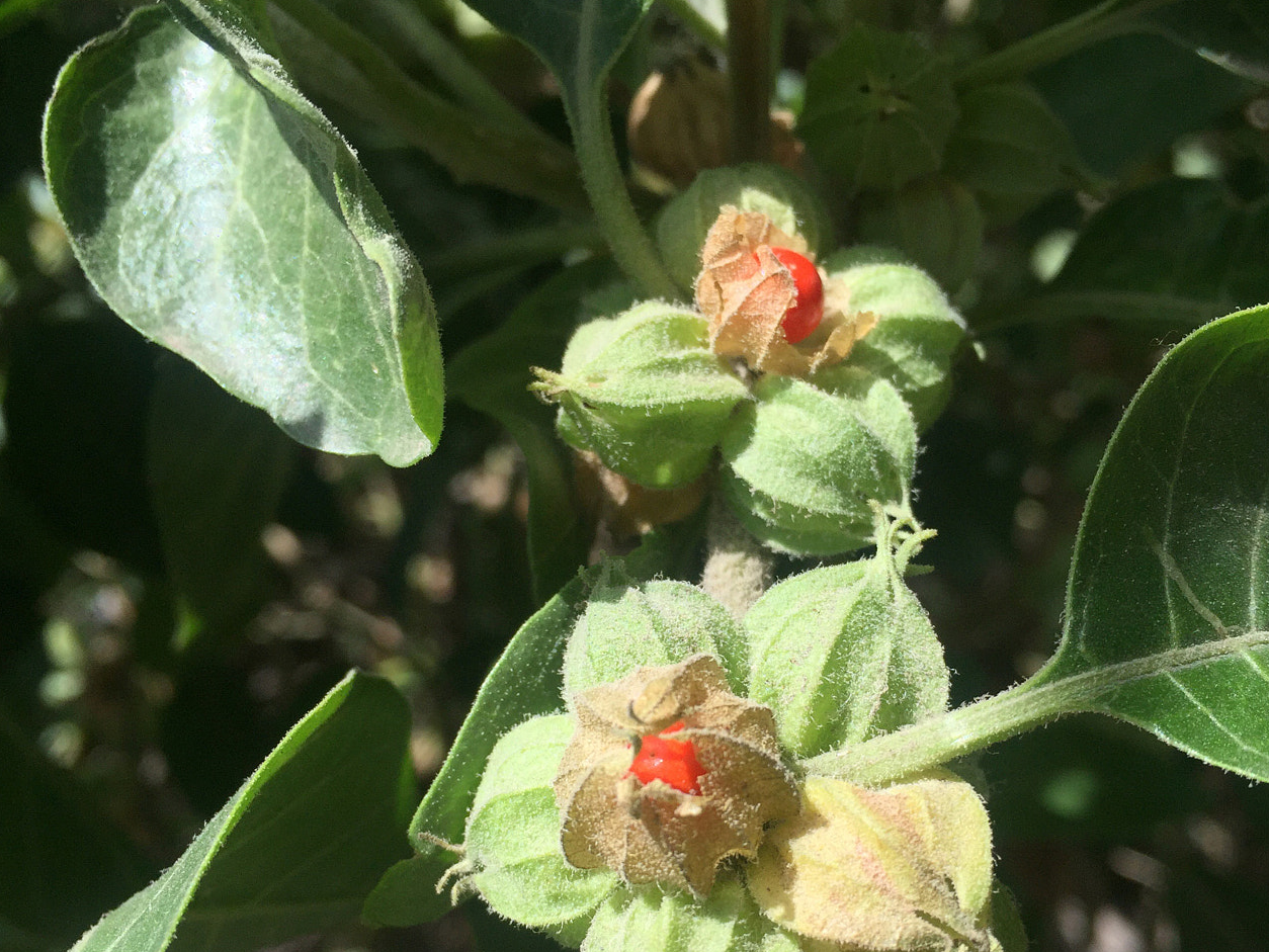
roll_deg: +18.3
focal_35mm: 37
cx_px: 714
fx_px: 1357
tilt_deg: -7.5
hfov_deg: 50.0
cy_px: 592
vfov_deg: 38.4
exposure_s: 1/2083
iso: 32
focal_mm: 4.15
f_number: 2.2
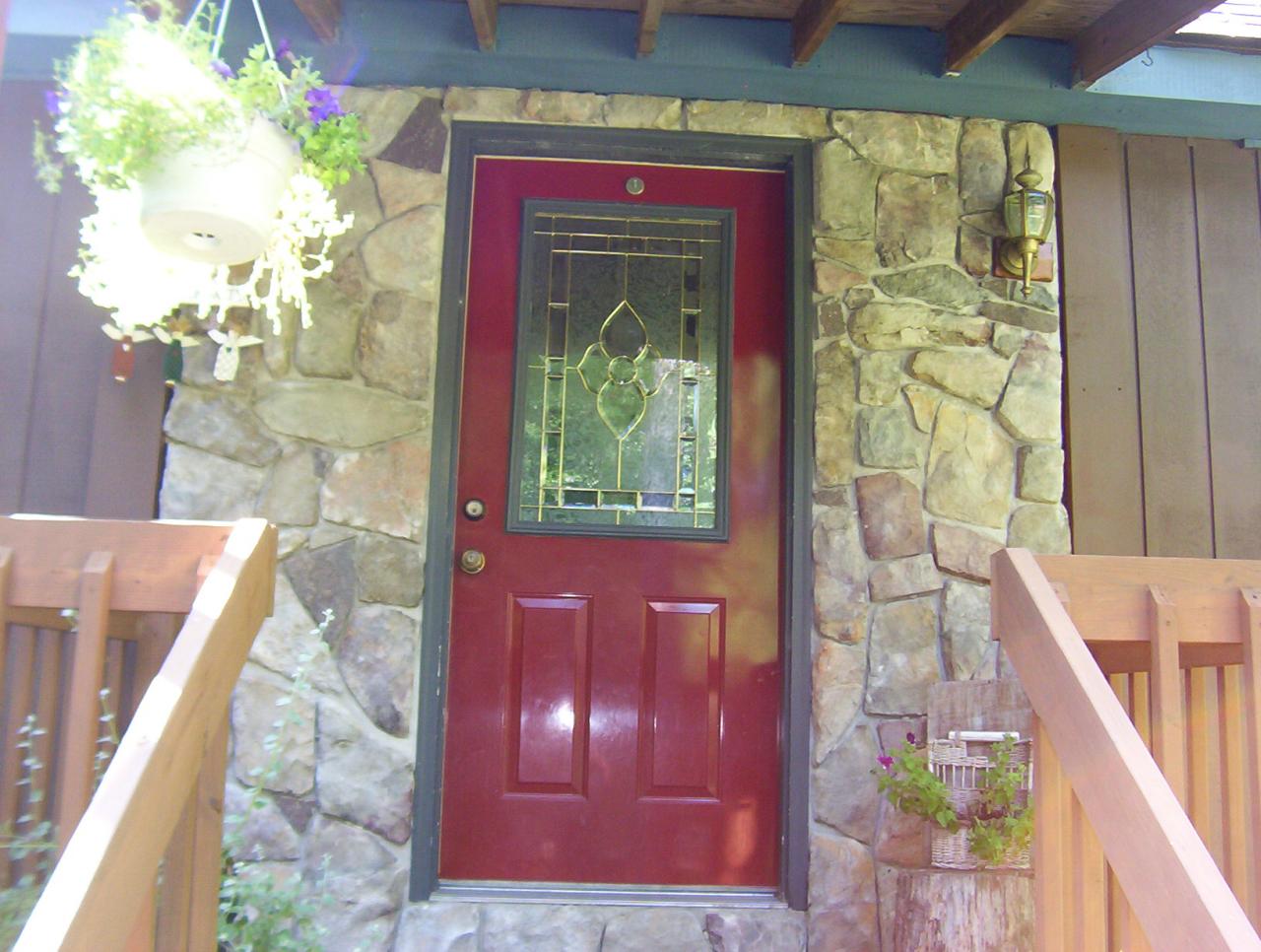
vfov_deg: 39.8
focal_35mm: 36
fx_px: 1314
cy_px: 476
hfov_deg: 51.3
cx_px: 630
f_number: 2.76
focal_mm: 5.54
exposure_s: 1/36.6
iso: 140
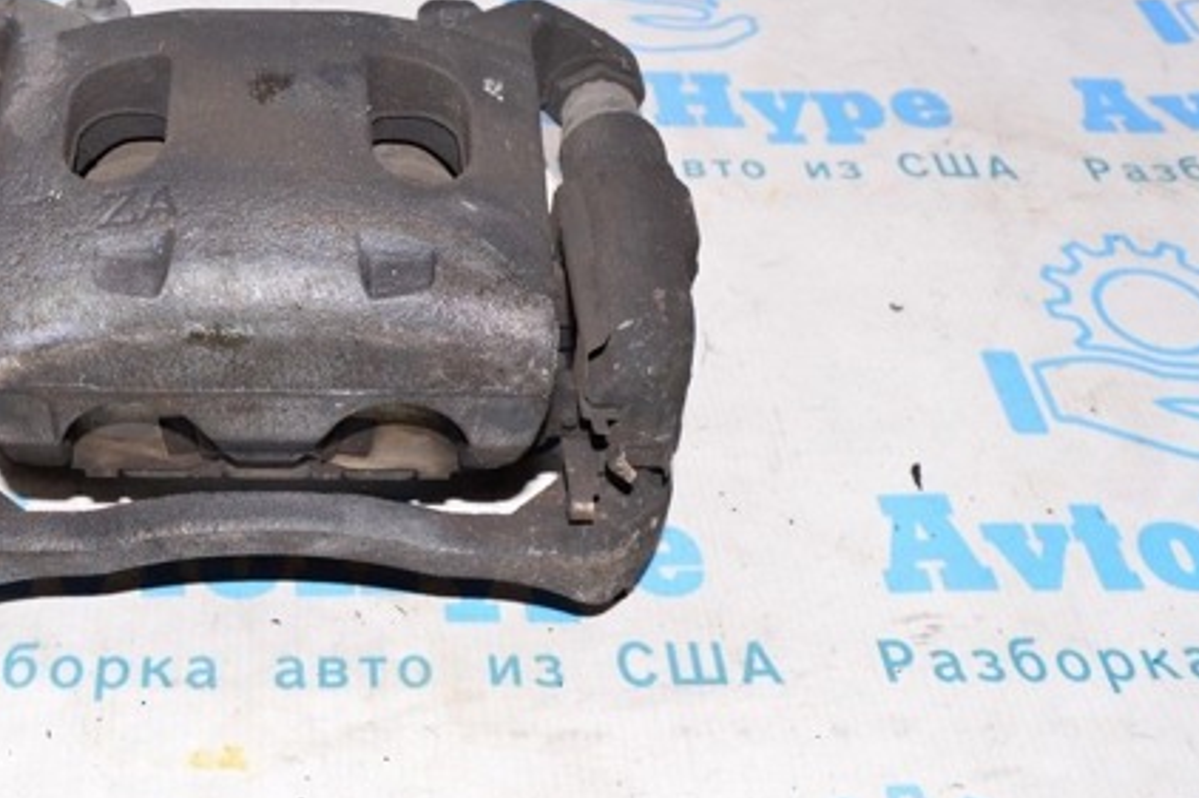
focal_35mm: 50
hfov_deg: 38.8
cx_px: 335
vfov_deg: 26.7
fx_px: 1665
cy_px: 231
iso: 1600
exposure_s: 1/200
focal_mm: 22
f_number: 8
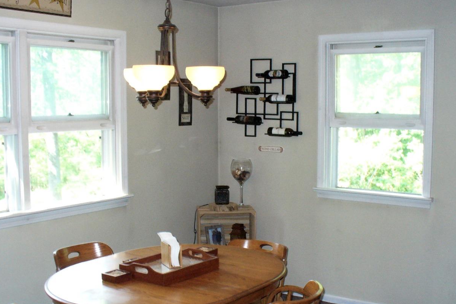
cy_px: 166
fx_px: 583
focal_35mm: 46
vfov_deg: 29.2
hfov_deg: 42.7
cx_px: 226
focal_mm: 6.1
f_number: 2.8
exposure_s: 1/30
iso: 250
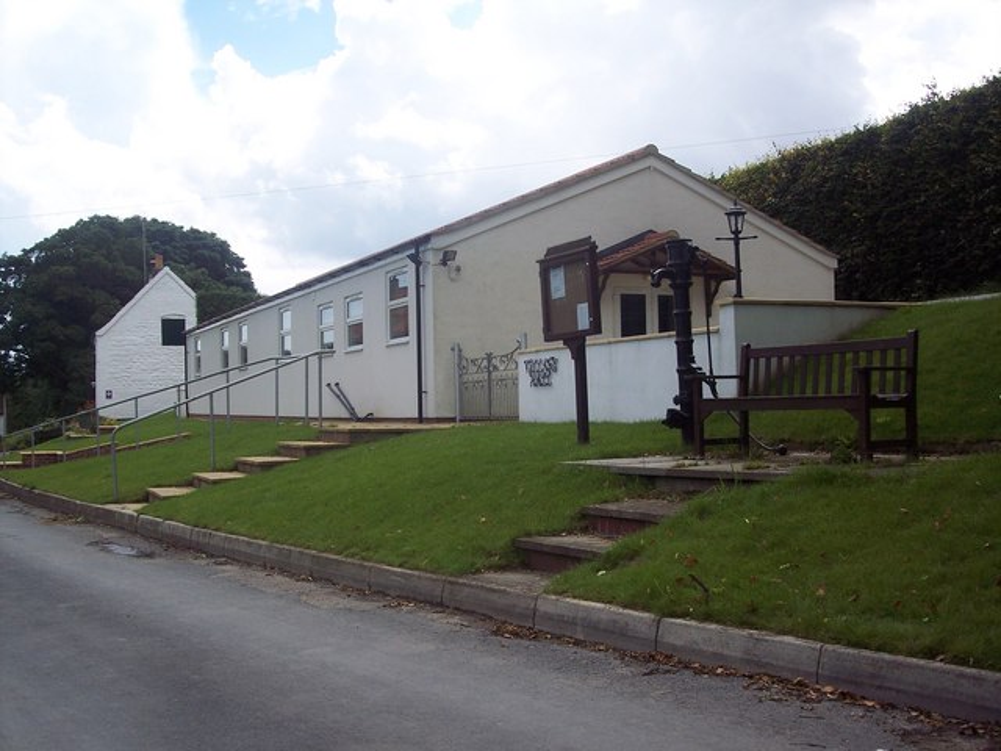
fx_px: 1128
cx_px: 500
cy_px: 376
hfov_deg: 47.9
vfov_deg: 36.8
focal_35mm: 39
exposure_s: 1/750
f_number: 4
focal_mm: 8
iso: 100
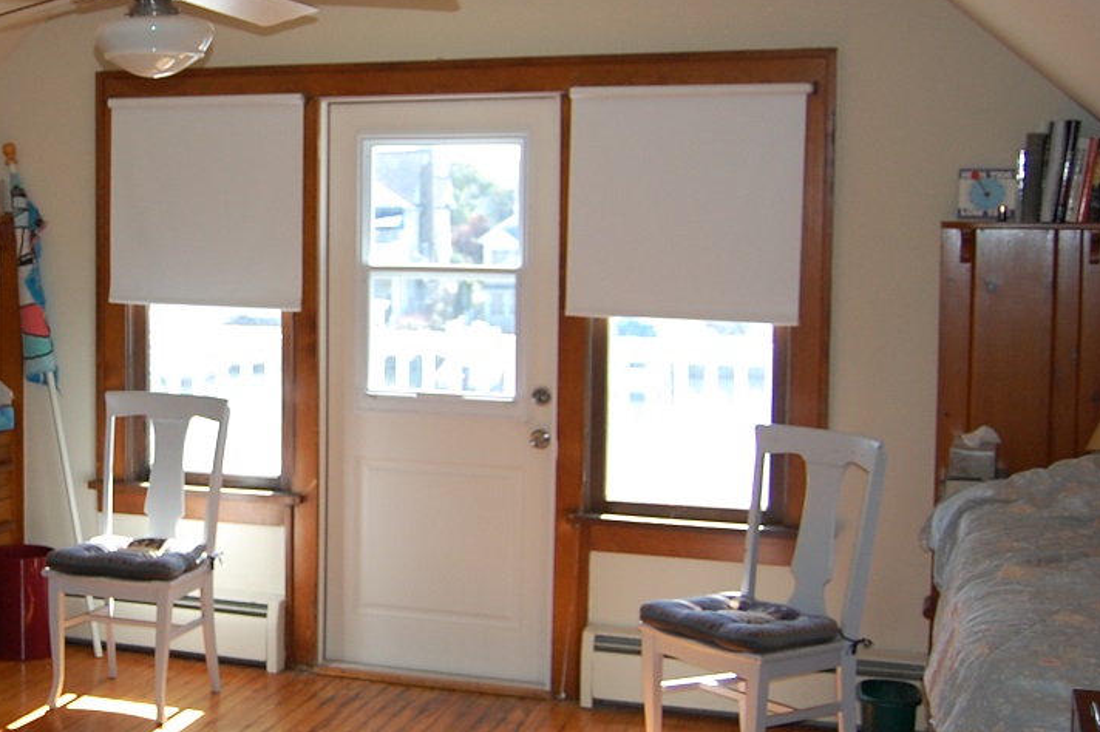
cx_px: 94
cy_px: 330
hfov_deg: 33.1
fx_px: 1741
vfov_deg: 23.7
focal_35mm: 57
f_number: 3.5
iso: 400
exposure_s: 1/400
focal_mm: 18
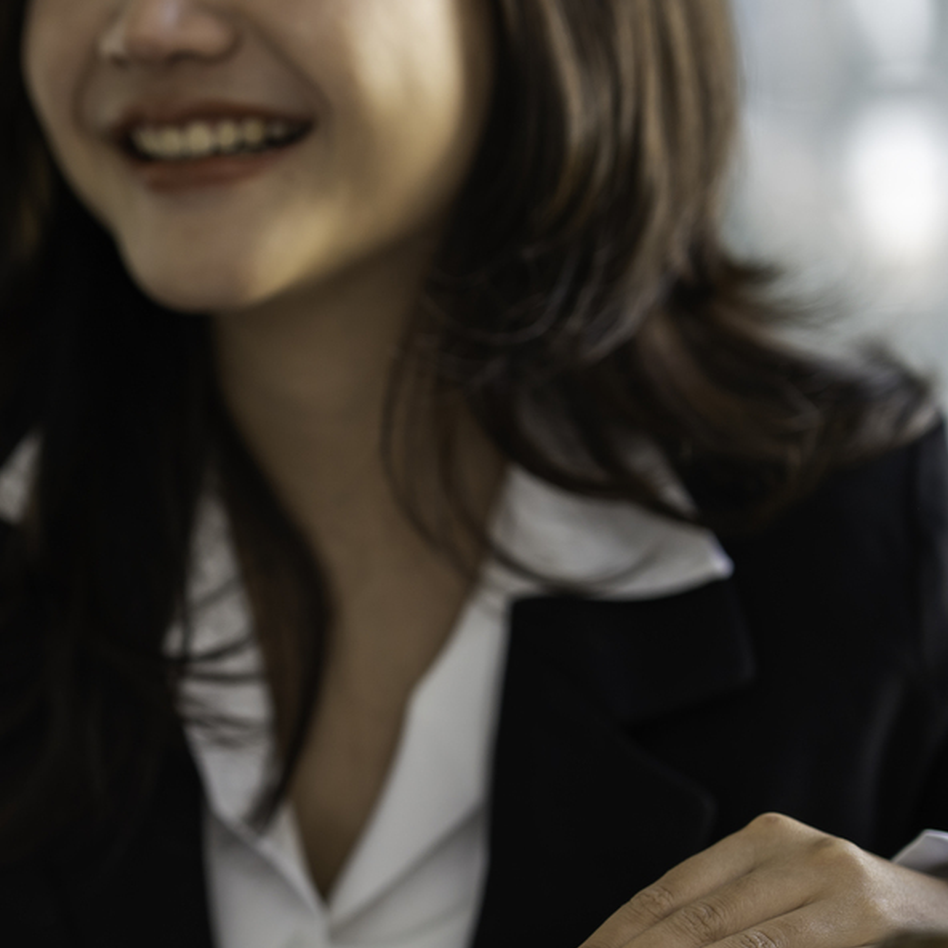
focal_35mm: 183
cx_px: -118
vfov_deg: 9.5
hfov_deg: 9.5
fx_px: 5670
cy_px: 777
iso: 125
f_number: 2.2
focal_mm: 85
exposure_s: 1/125
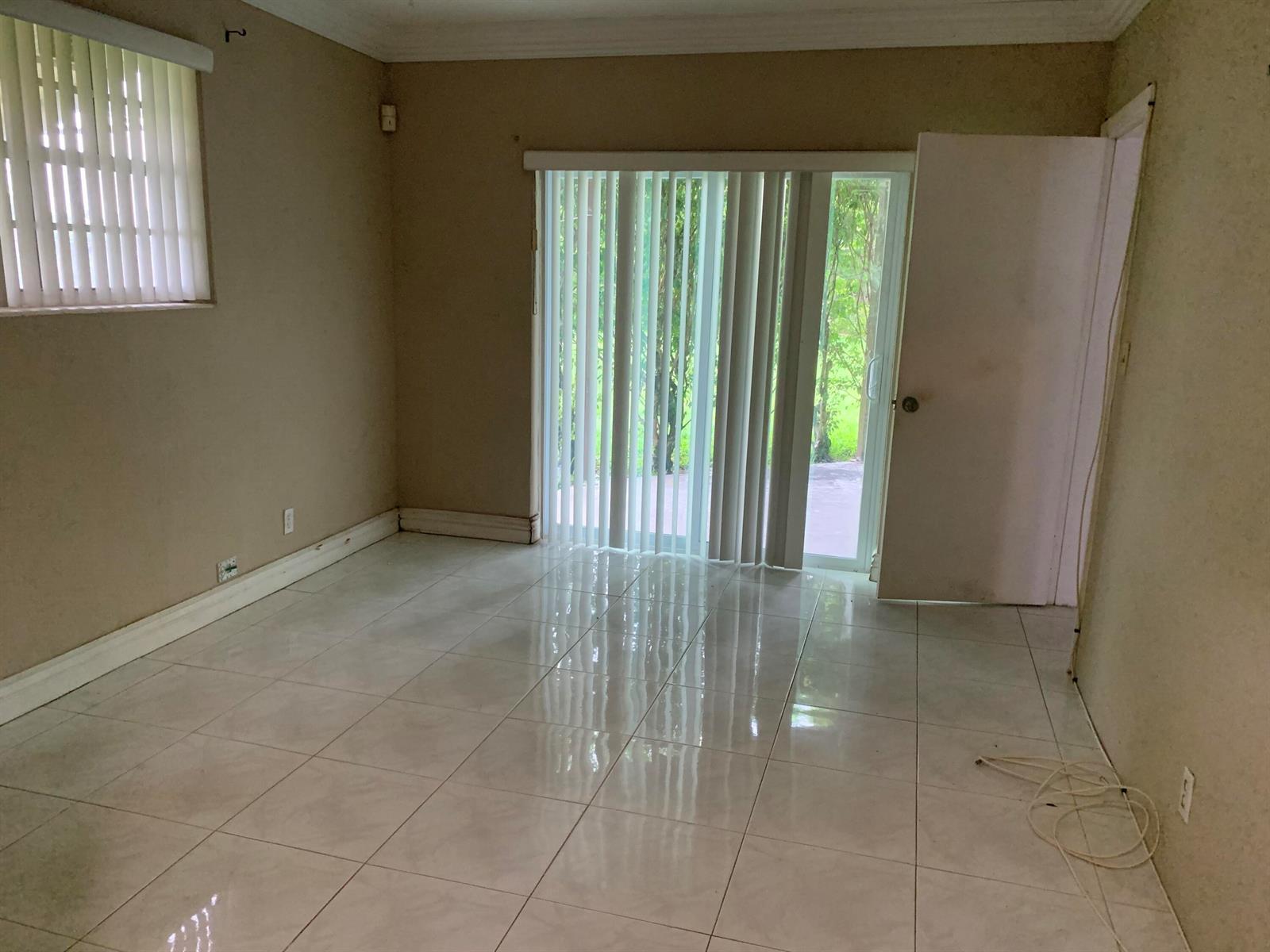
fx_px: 954
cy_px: 476
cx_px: 635
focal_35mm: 26
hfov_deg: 67.3
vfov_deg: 53.1
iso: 400
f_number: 1.8
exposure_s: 1/60
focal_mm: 4.25
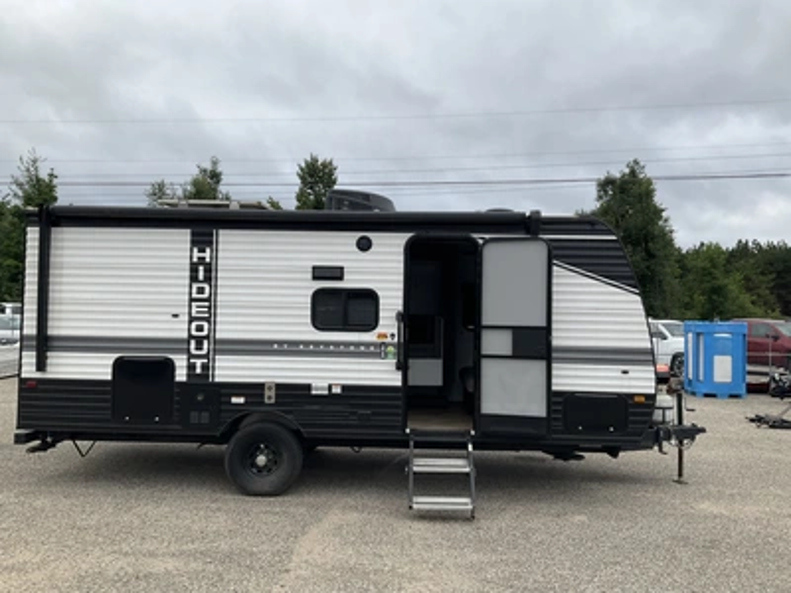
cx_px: 396
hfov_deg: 61.7
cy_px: 296
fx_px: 663
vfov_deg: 48.2
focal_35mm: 29
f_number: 1.8
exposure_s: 1/397
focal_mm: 3
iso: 25
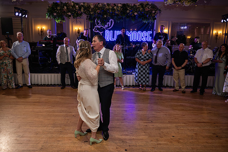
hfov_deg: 63.6
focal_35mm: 29
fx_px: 184
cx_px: 114
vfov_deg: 45.0
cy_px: 76
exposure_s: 1/160
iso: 500
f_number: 3.5
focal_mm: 29
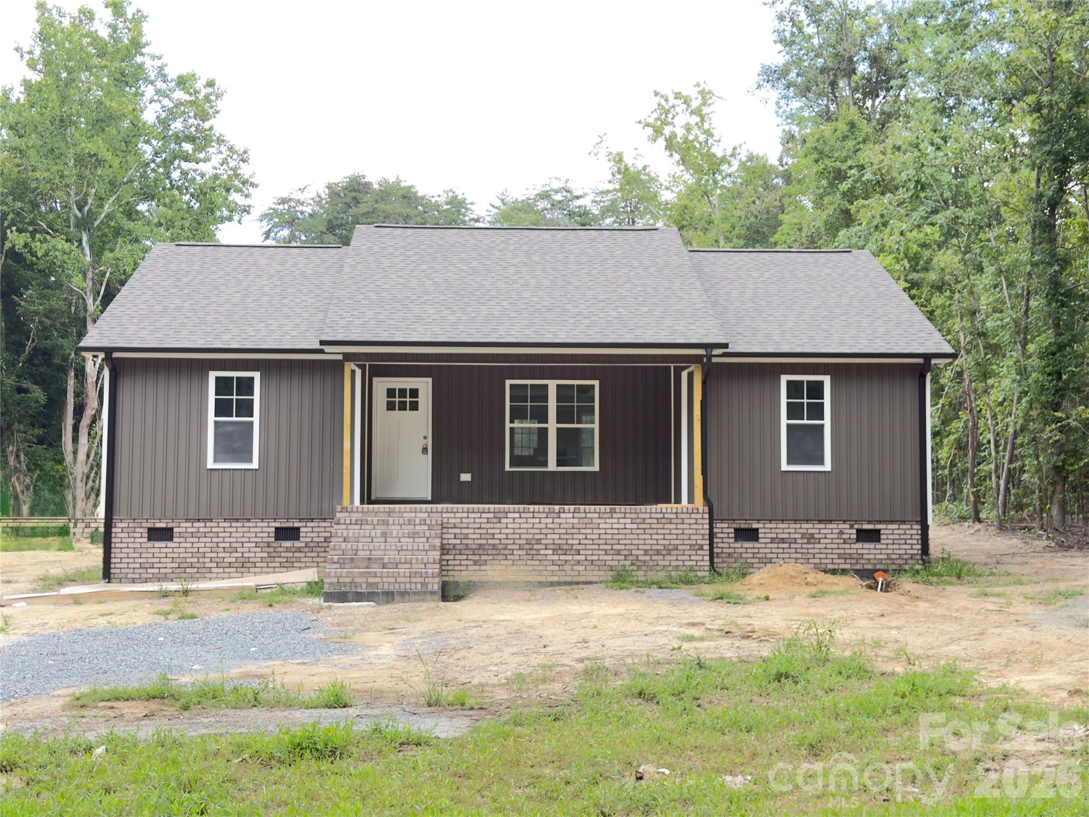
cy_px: 408
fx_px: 1447
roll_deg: +0.3
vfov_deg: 31.5
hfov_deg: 41.2
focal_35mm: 46
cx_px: 544
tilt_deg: +4.1
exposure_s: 1/188
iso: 80
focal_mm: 6.76
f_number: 1.78
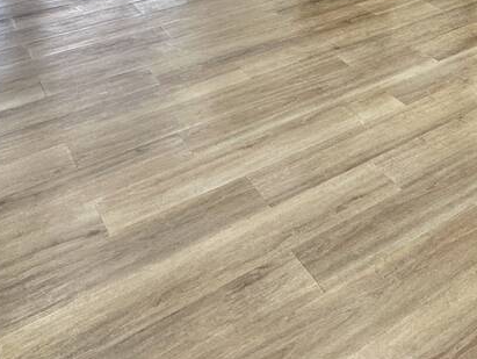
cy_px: -265
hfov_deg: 37.3
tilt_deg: -0.6
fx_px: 676
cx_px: 393
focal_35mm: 49
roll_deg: -0.2
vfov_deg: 21.3
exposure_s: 1/120
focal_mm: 2.22
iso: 80
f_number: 2.2
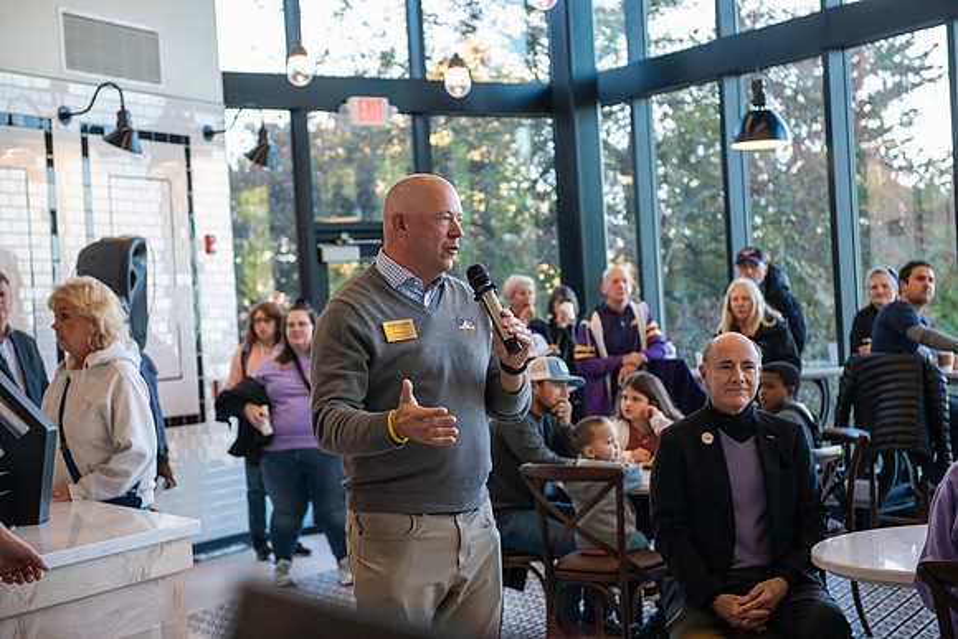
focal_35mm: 62
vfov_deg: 21.9
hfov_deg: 32.4
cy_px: 320
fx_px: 1650
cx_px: 479
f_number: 3.5
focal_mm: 62
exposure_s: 1/400
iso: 1250
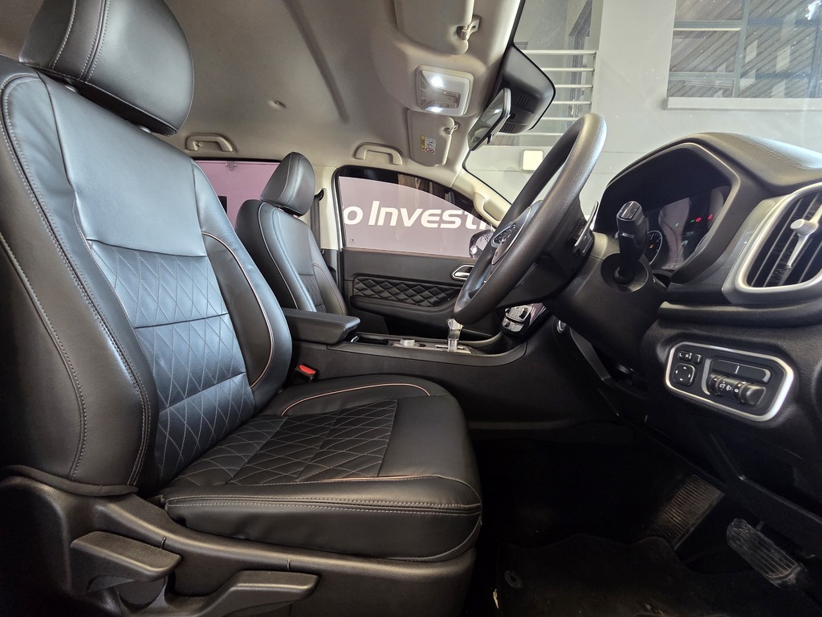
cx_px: 411
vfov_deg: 89.9
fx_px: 309
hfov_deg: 106.2
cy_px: 308
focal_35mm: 13
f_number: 2.2
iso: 500
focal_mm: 2.2
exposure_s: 1/50
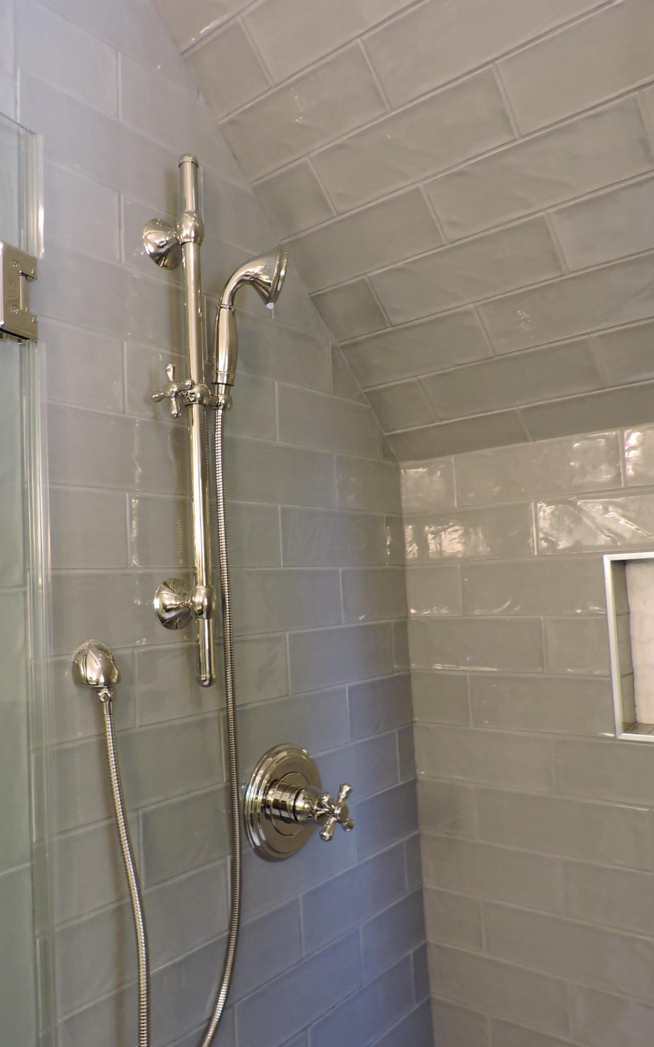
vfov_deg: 70.4
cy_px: 534
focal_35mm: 26
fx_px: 742
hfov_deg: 47.5
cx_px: 291
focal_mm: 4.3
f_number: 3
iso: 400
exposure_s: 1/15
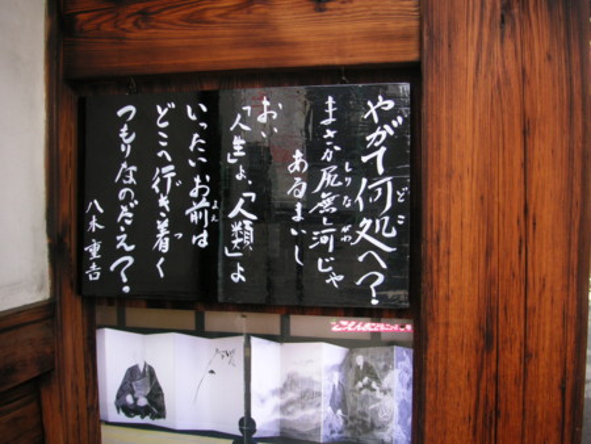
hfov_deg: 50.1
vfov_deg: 38.7
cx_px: 296
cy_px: 222
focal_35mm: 37
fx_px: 632
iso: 50
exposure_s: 1/90
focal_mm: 6.1
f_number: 2.8
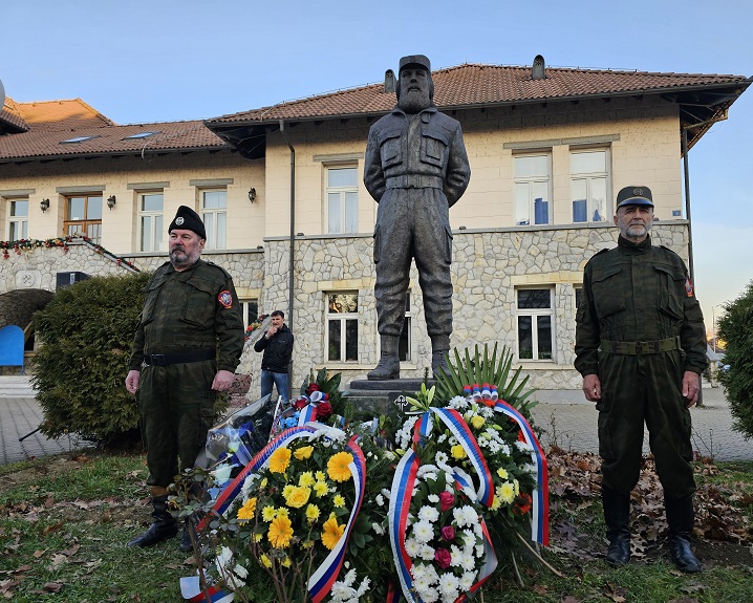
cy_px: 314
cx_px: 404
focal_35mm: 25
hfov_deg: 68.0
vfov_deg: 56.8
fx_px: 557
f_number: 1.7
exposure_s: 1/120
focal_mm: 6.3
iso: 16
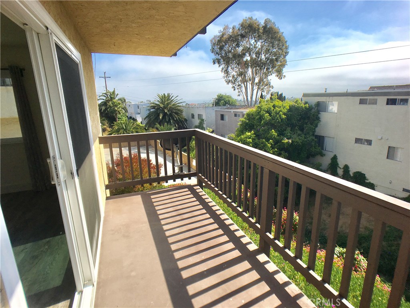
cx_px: 205
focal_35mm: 29
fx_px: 343
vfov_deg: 48.2
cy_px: 154
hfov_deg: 61.7
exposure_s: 1/1637
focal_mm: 4.15
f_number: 2.2
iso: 25
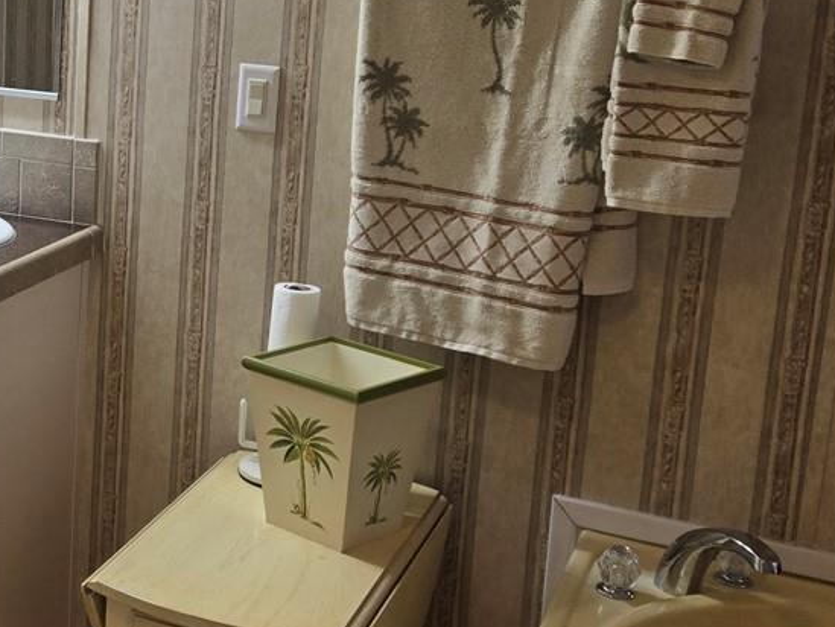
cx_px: -67
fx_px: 1617
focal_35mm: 67
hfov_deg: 26.8
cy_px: 187
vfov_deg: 21.8
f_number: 1.8
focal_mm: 5.4
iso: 64
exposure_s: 1/120
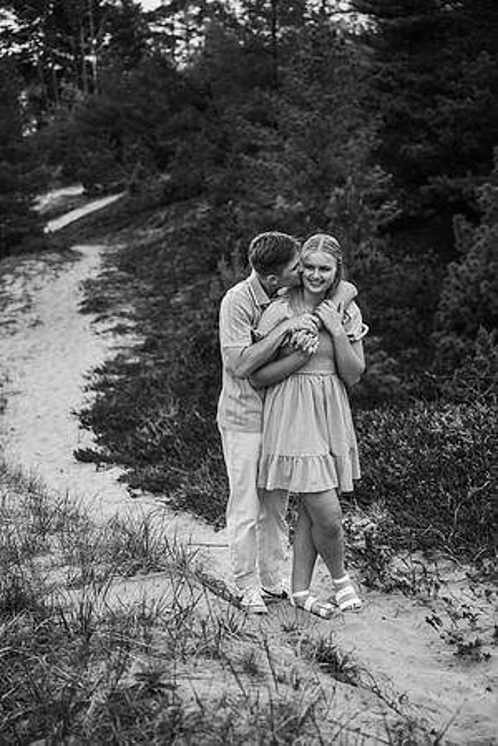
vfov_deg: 38.9
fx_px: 1058
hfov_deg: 26.5
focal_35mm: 51
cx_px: 249
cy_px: 373
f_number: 2.8
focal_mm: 51
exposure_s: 1/1000
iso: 320
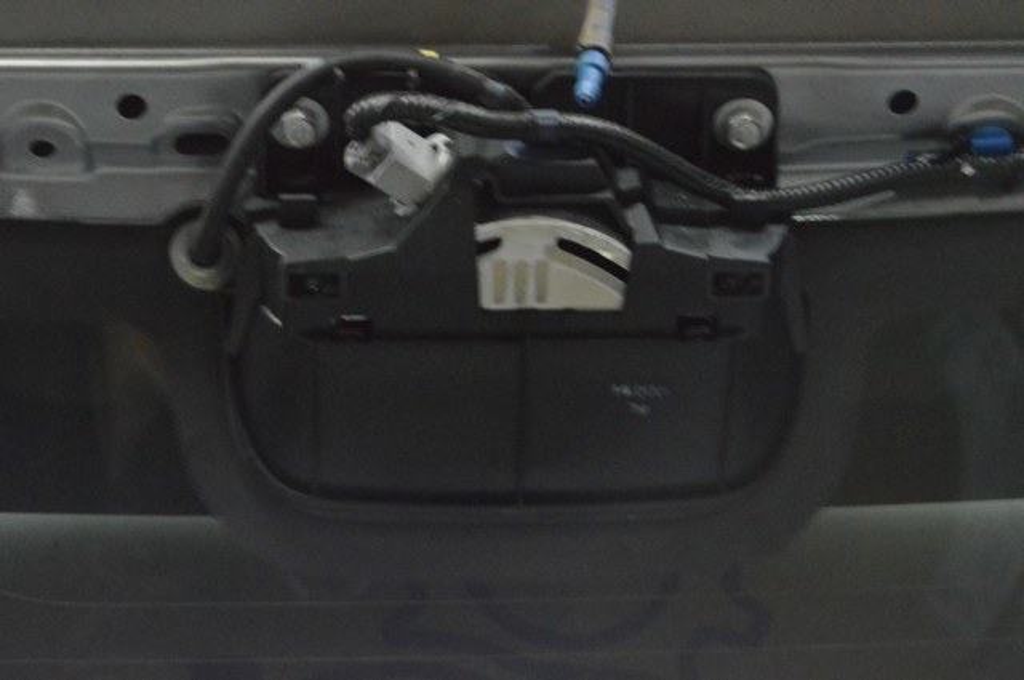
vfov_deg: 16.5
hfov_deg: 24.6
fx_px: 2344
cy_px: 340
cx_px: 512
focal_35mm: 82
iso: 6400
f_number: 20
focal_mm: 55
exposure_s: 1/15
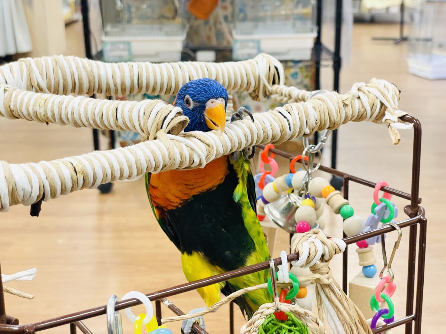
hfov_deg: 36.8
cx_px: 223
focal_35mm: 52
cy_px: 167
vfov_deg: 28.0
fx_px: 670
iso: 160
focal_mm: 6
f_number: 2
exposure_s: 1/99
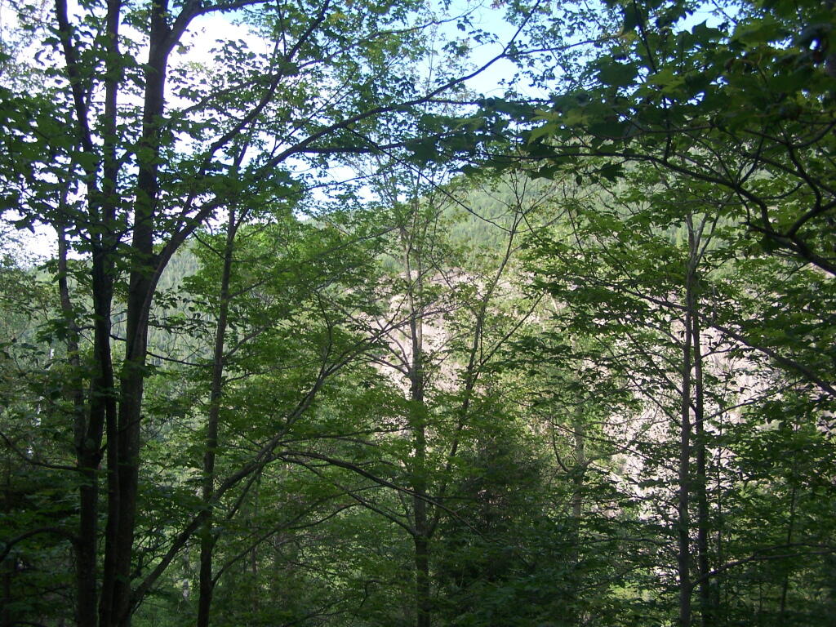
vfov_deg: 36.0
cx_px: 418
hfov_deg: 46.8
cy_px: 314
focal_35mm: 40
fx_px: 966
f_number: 2.8
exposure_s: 1/200
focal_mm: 6.7
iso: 80
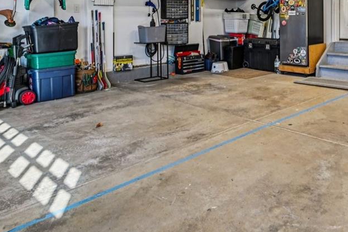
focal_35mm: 36
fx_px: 348
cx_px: 246
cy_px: 14
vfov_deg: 34.4
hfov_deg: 51.6
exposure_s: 1/13
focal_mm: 14
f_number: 8
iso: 400
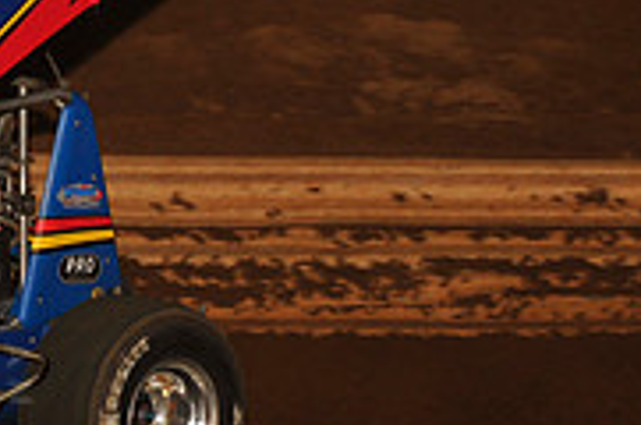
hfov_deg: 6.1
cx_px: -184
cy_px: 60
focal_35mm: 337
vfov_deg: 4.1
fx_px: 5990
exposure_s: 1/320
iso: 640
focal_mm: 105
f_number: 7.1
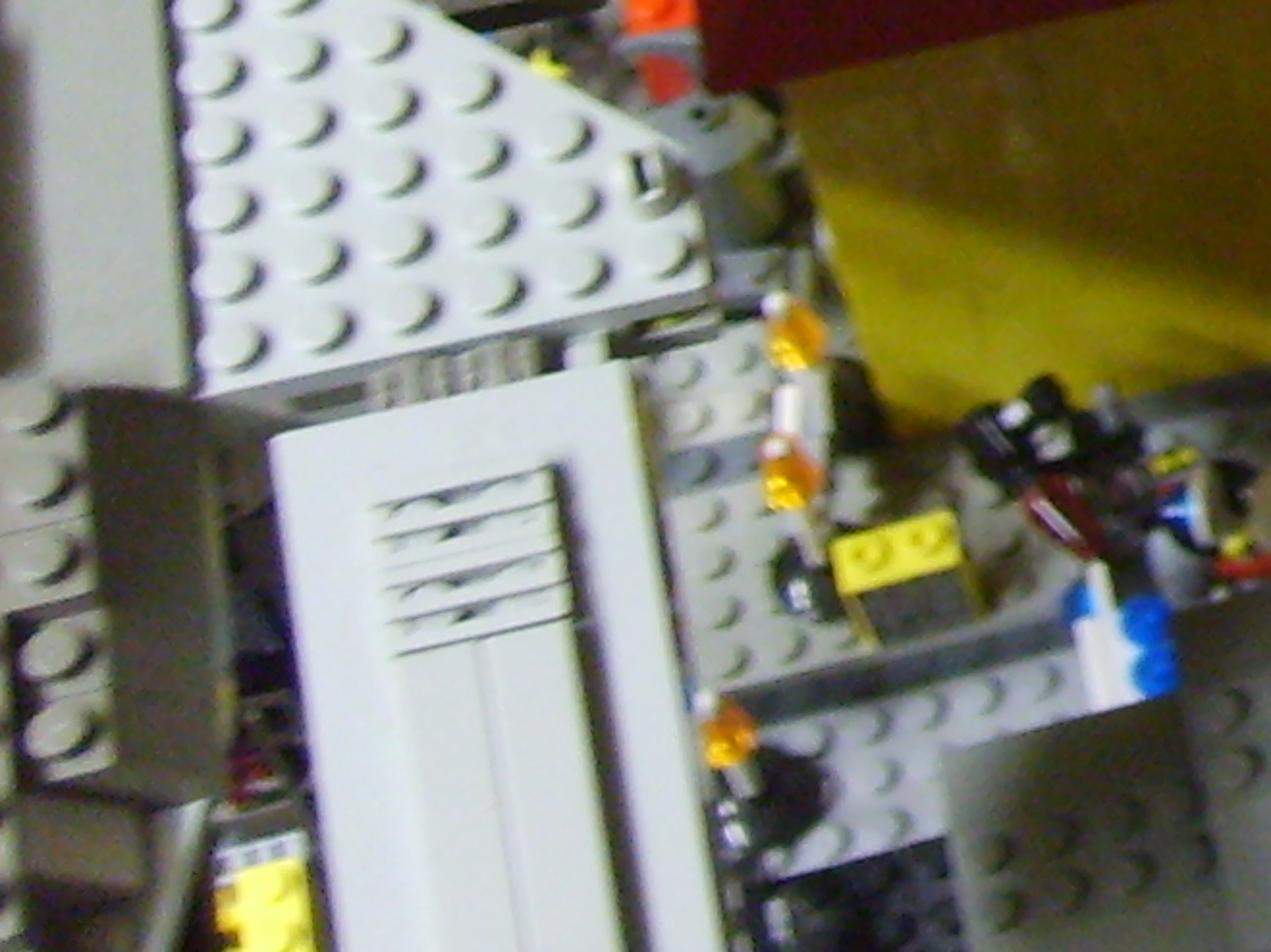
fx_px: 4993
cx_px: 2432
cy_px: -782
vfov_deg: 10.3
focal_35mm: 136
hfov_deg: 12.9
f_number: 2.8
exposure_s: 1/6
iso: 140
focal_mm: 5.8
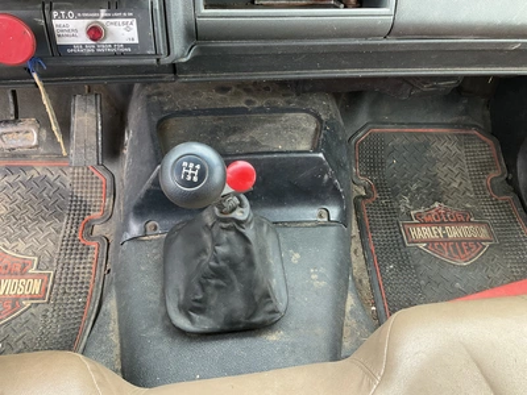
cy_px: 198
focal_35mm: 29
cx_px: 264
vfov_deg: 48.2
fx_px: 442
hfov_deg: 61.7
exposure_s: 1/66
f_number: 1.8
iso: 64
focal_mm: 3
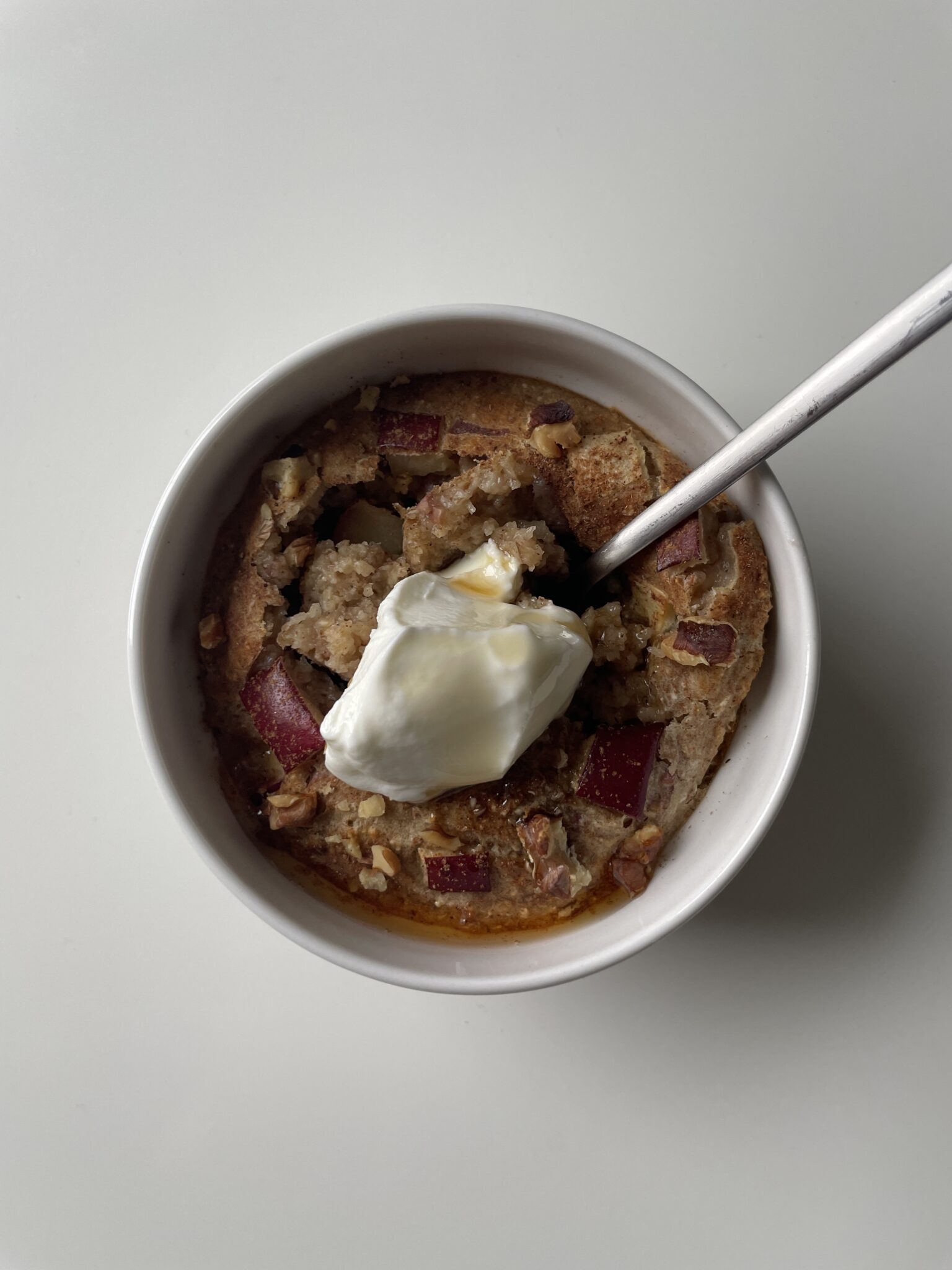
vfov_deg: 67.3
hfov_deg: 53.1
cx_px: 476
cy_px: 635
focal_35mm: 26
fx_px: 953
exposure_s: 1/121
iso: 80
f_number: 1.6
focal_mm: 4.2
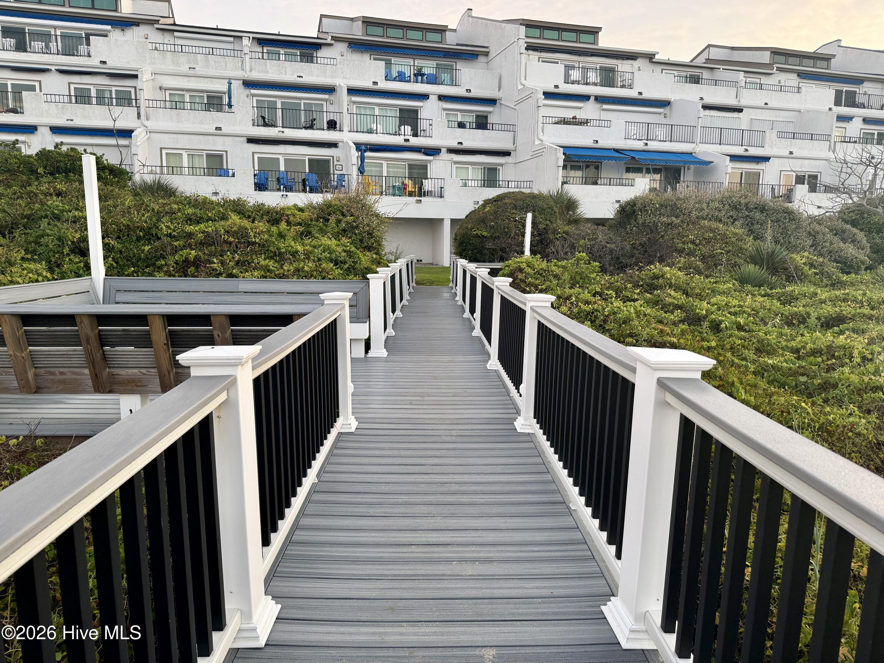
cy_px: 332
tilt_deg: -7.7
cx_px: 442
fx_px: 613
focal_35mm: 24
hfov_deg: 71.6
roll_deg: -0.6
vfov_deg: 56.8
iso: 160
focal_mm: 6.76
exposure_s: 1/121
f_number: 1.78
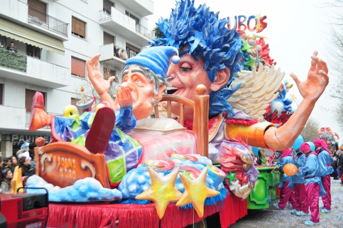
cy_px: 114
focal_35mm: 36
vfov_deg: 36.8
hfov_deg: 53.2
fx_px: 343
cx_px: 172
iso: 500
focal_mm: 24
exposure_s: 1/500
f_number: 2.8
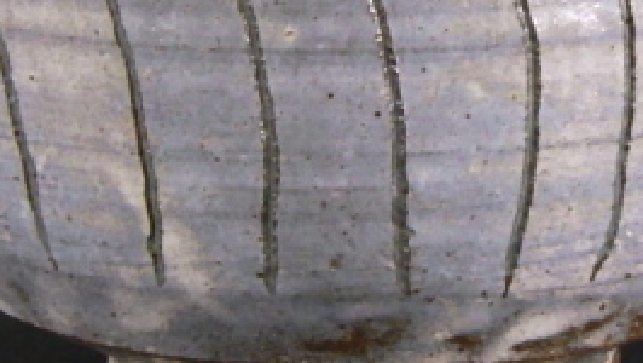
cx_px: 396
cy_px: 73
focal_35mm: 301
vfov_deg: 4.0
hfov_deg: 7.2
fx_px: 5135
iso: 1000
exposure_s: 1/100
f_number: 5.2
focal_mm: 20.6
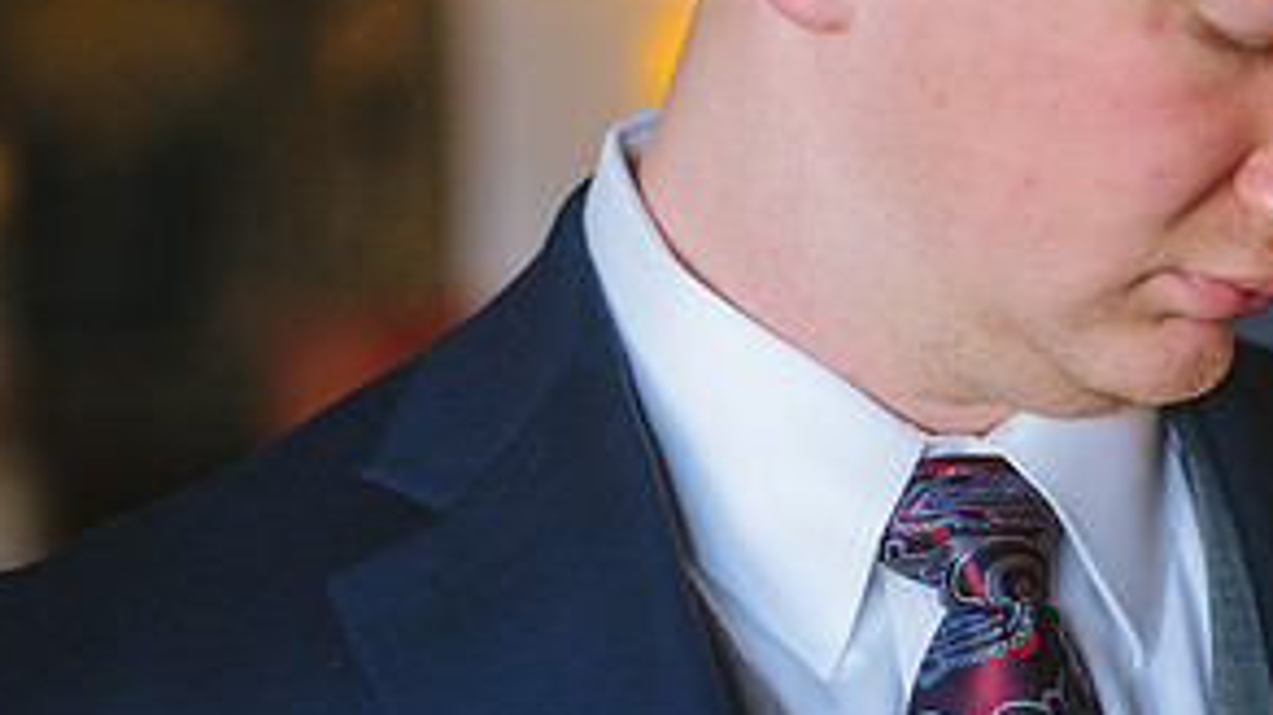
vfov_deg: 11.6
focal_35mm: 104
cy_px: 604
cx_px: 1068
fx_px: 3509
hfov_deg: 20.3
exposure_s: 1/500
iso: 1600
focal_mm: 50
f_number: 2.2
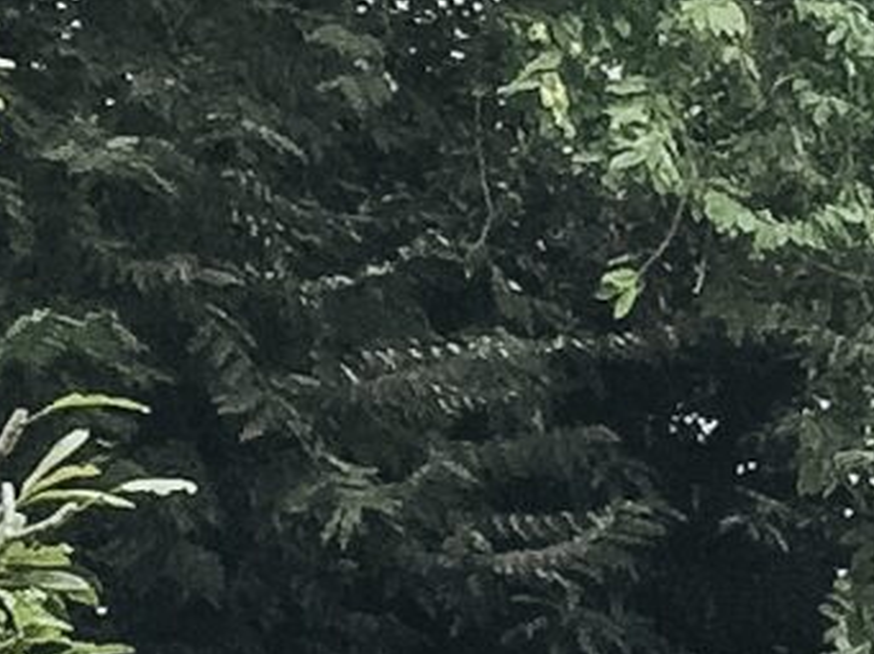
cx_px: 2965
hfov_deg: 7.5
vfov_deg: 6.2
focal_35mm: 218
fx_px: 5498
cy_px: 2124
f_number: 2.2
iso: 32
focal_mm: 4.15
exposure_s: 1/310
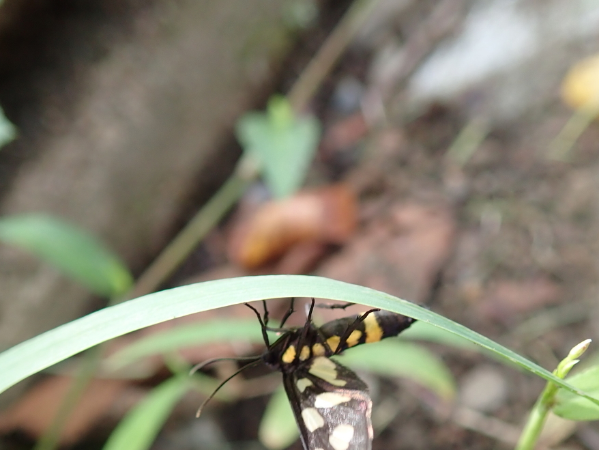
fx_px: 710
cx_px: 297
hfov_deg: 45.8
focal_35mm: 41
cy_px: 393
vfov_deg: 33.5
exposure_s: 1/125
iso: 200
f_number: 2.3
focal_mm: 5.5
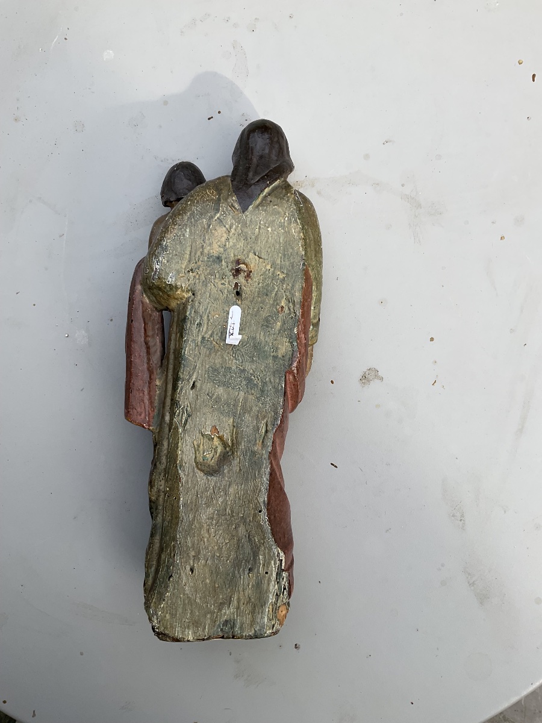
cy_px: 362
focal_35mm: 29
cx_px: 271
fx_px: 605
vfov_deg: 61.7
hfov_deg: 48.2
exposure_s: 1/568
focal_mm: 3
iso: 16
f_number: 1.8
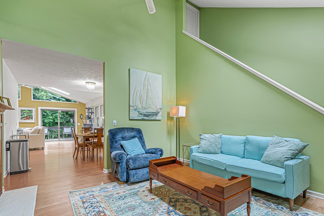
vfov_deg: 66.9
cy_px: 120
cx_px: 171
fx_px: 163
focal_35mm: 18
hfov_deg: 89.6
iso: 1600
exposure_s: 1/60
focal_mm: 14.9
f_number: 5.6
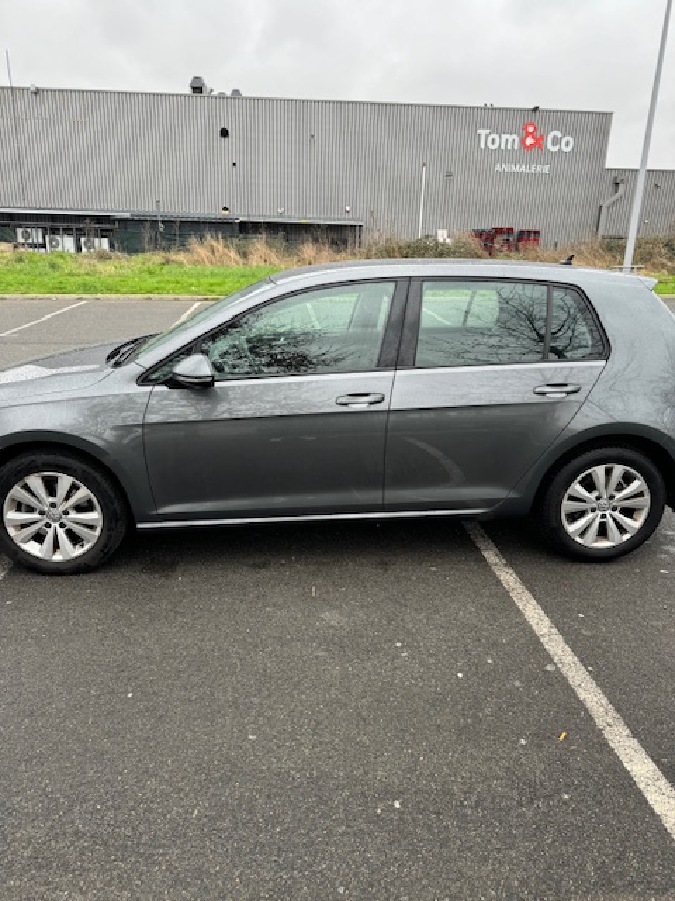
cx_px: 338
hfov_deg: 56.8
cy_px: 450
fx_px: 624
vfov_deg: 71.6
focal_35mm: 24
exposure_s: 1/213
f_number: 1.78
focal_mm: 6.86
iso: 64
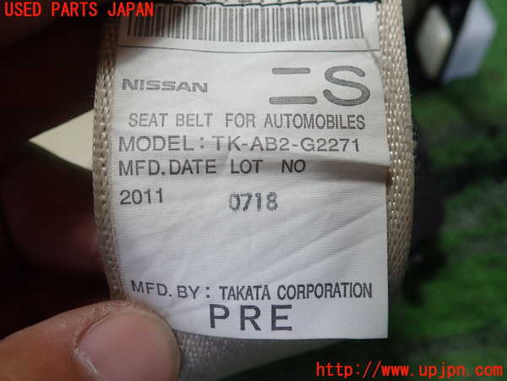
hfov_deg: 60.0
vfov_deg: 46.8
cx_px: 254
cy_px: 190
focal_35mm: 30
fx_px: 439
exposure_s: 1/125
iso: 160
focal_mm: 5.5
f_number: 2.3
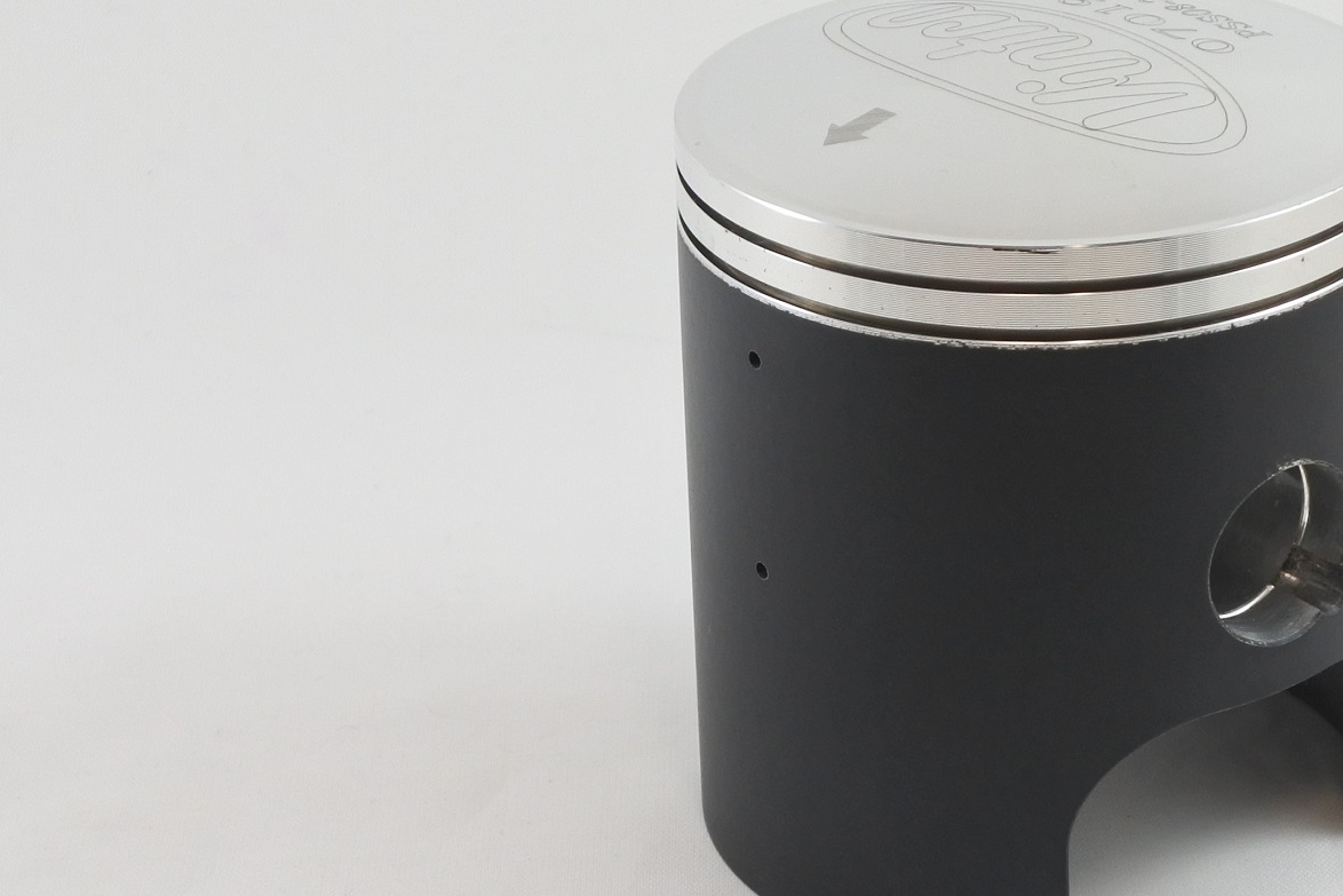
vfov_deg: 19.2
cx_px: 1046
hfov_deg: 27.9
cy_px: 540
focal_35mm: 71
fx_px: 2649
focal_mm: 16.5
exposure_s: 1/160
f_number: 4.5
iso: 400
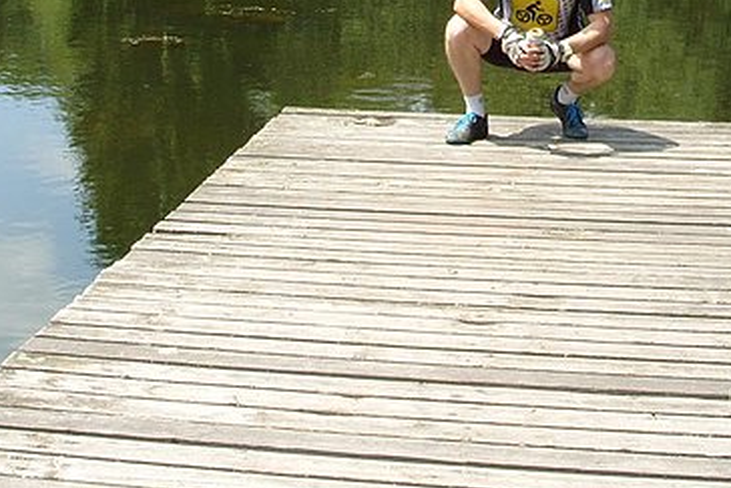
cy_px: -174
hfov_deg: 22.5
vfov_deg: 14.5
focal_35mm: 90
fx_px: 1828
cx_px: 494
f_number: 5.3
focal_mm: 7.8
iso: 80
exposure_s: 1/250
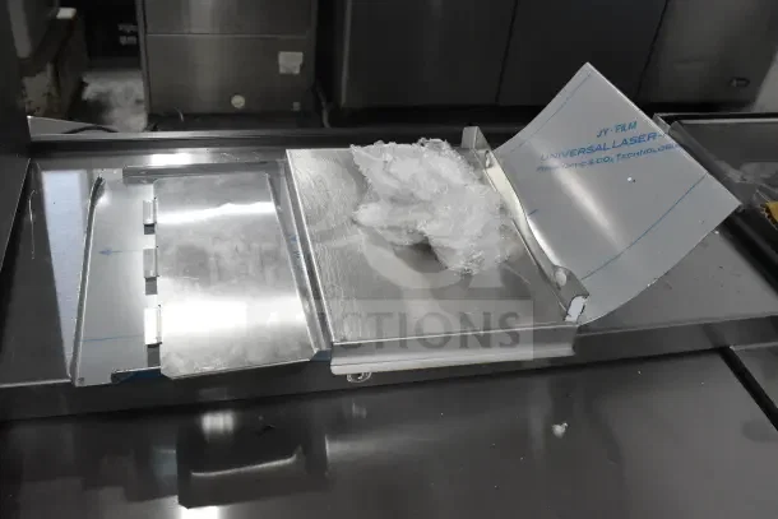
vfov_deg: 40.0
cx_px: 389
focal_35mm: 33
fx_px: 713
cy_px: 260
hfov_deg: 57.2
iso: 6400
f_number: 9
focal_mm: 22
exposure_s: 1/320
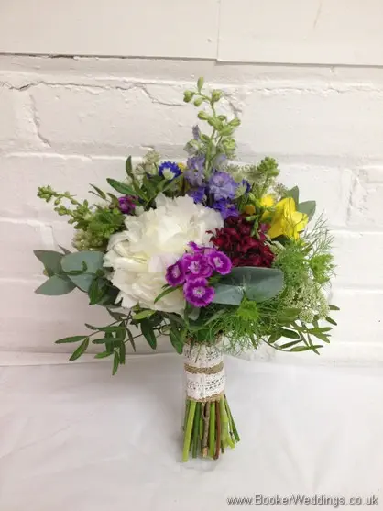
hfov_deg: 40.7
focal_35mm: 35
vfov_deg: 52.6
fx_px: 516
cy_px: 256
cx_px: 192
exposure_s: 1/20
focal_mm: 4.28
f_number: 2.4
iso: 80
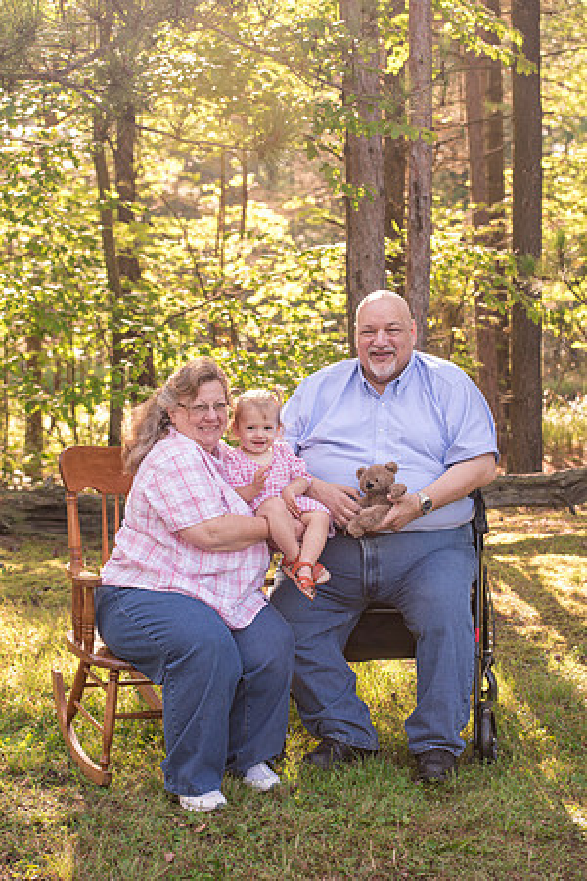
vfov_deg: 28.8
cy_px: 440
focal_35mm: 70
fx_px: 1712
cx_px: 294
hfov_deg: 19.5
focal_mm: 70
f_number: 5
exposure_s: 1/250
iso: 400
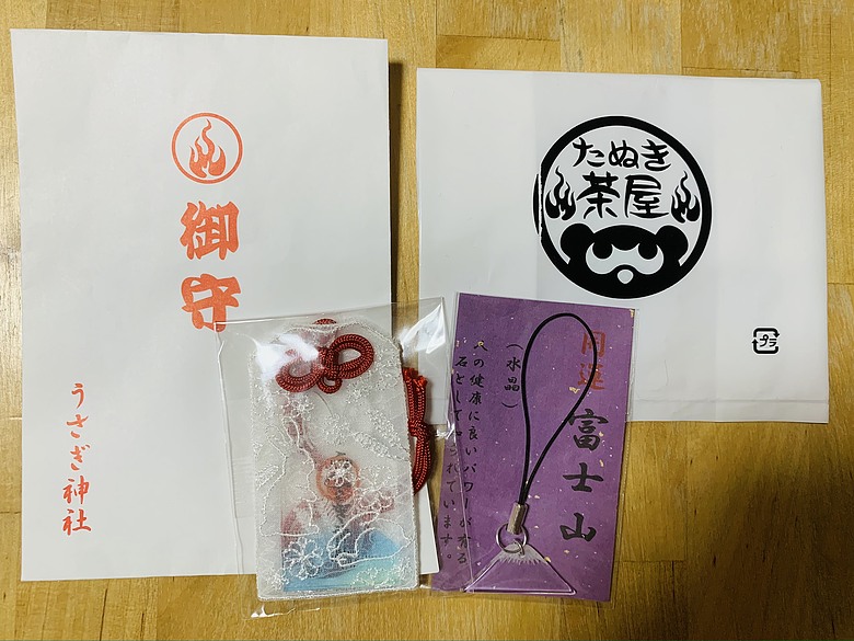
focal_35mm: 26
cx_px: 427
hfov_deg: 67.3
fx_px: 641
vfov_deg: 53.1
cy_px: 320
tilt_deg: -86.4
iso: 80
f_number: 1.8
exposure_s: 1/59
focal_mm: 4.25
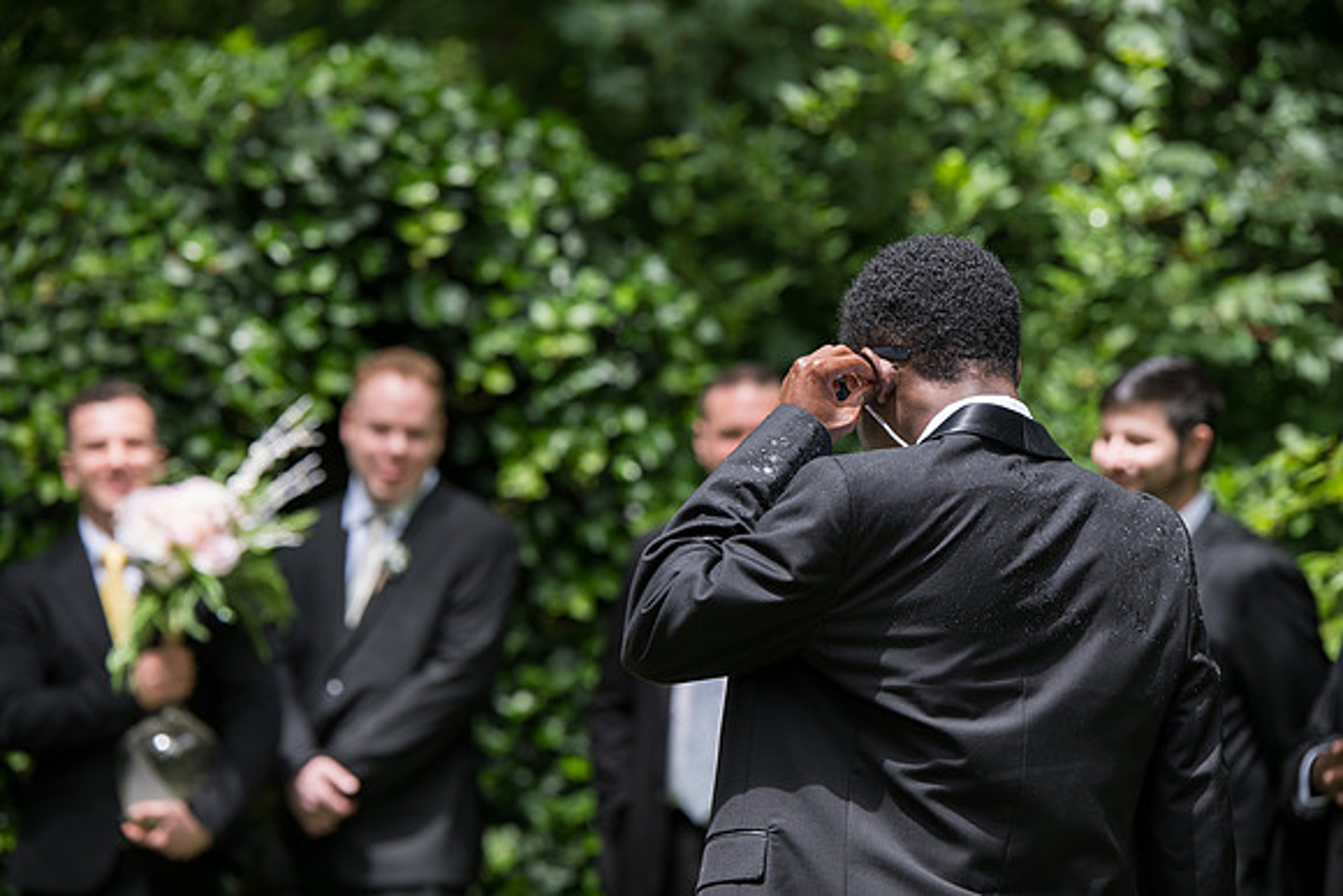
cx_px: 672
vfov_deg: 10.6
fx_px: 4851
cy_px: 448
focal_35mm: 130
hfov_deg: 15.8
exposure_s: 1/400
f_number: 4
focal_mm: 130
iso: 100
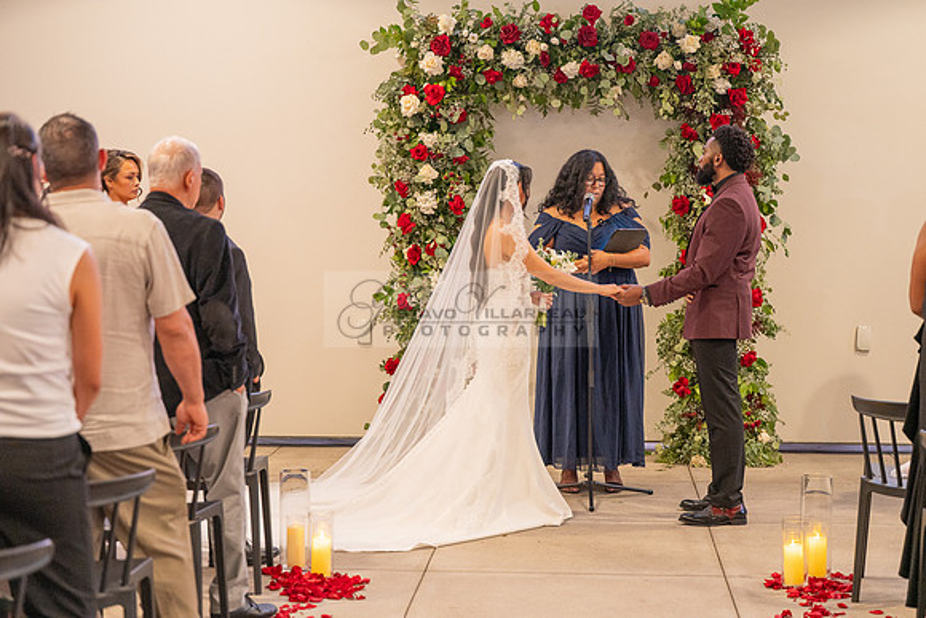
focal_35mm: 70
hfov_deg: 28.8
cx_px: 463
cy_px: 309
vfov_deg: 19.5
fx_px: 1801
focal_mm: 70
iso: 1600
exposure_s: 1/125
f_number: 2.8
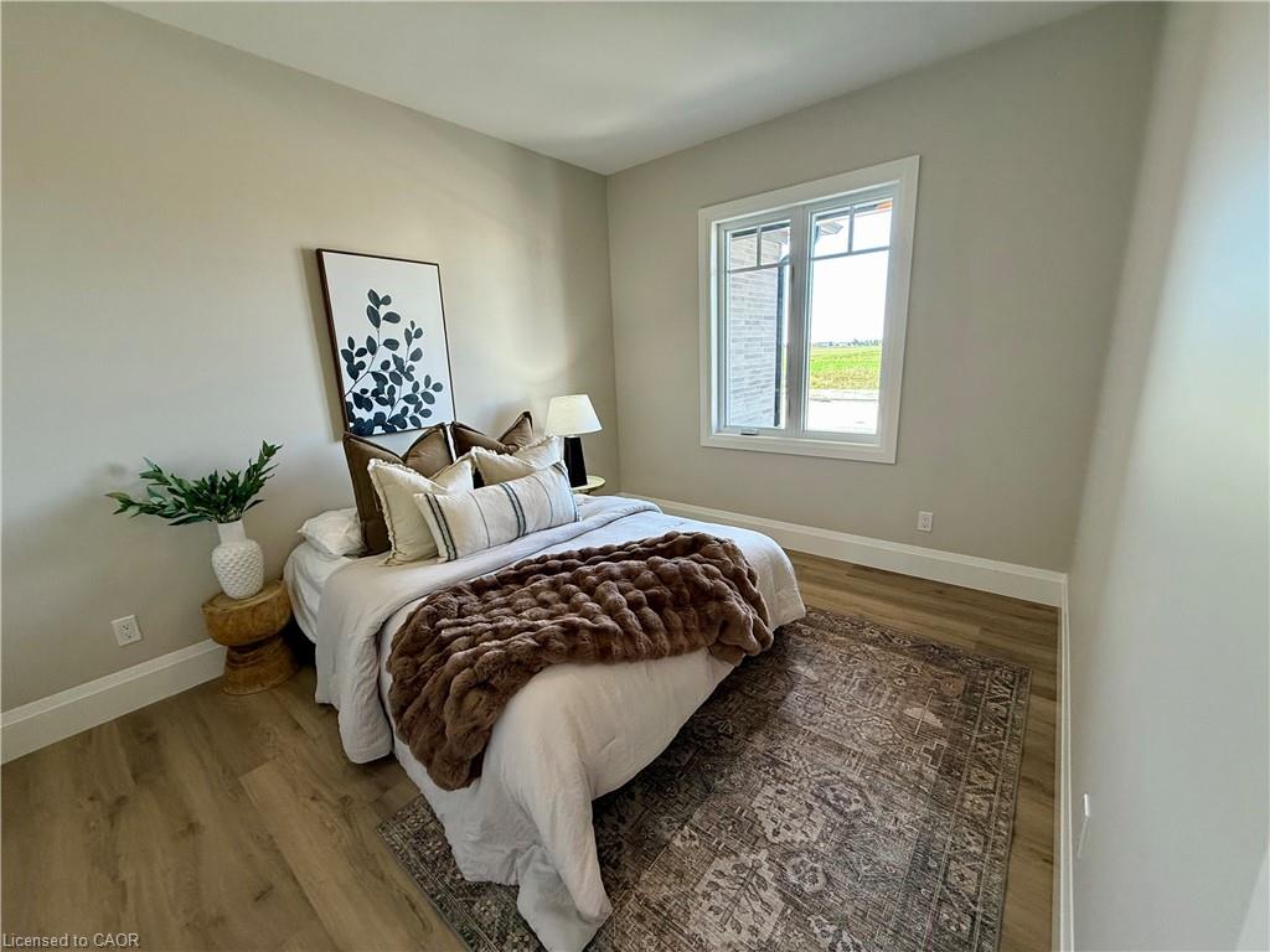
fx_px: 514
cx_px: 635
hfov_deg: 102.1
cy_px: 476
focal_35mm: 14
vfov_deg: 85.7
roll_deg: +1.8
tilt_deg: -13.2
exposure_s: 1/120
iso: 160
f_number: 2.2
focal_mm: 2.22
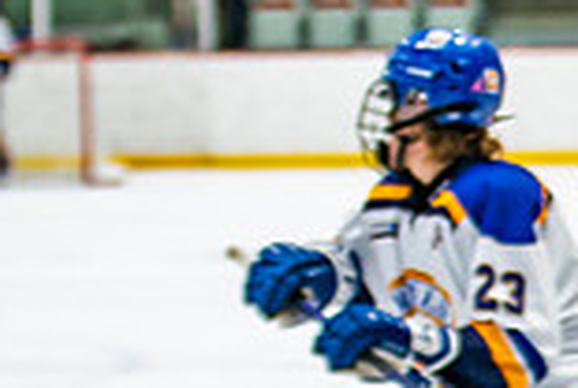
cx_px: 1134
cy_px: 433
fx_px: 6097
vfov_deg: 3.6
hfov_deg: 5.3
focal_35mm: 379
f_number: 2.8
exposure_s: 1/640
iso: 1000
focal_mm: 70
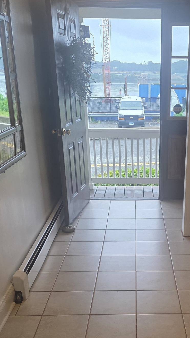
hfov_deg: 26.6
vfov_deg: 45.4
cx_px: 152
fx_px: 394
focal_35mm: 44
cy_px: 237
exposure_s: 1/120
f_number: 1.7
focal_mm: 6.25
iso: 125
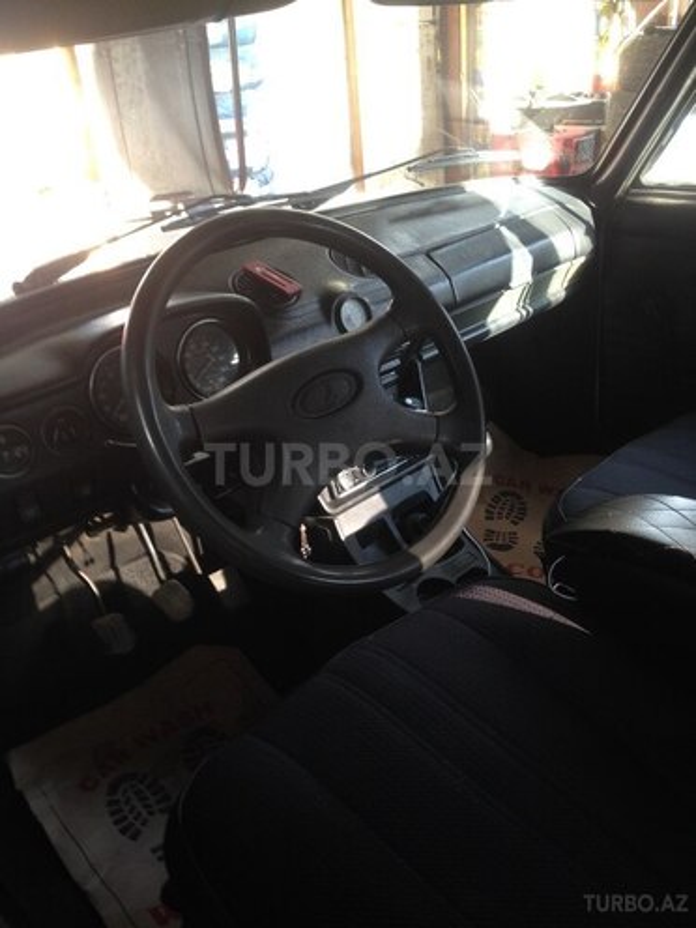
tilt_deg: -26.1
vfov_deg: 55.4
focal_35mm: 33
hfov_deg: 42.9
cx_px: 348
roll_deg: +2.1
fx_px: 885
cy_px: 464
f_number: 2.4
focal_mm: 4.12
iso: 80
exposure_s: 1/20
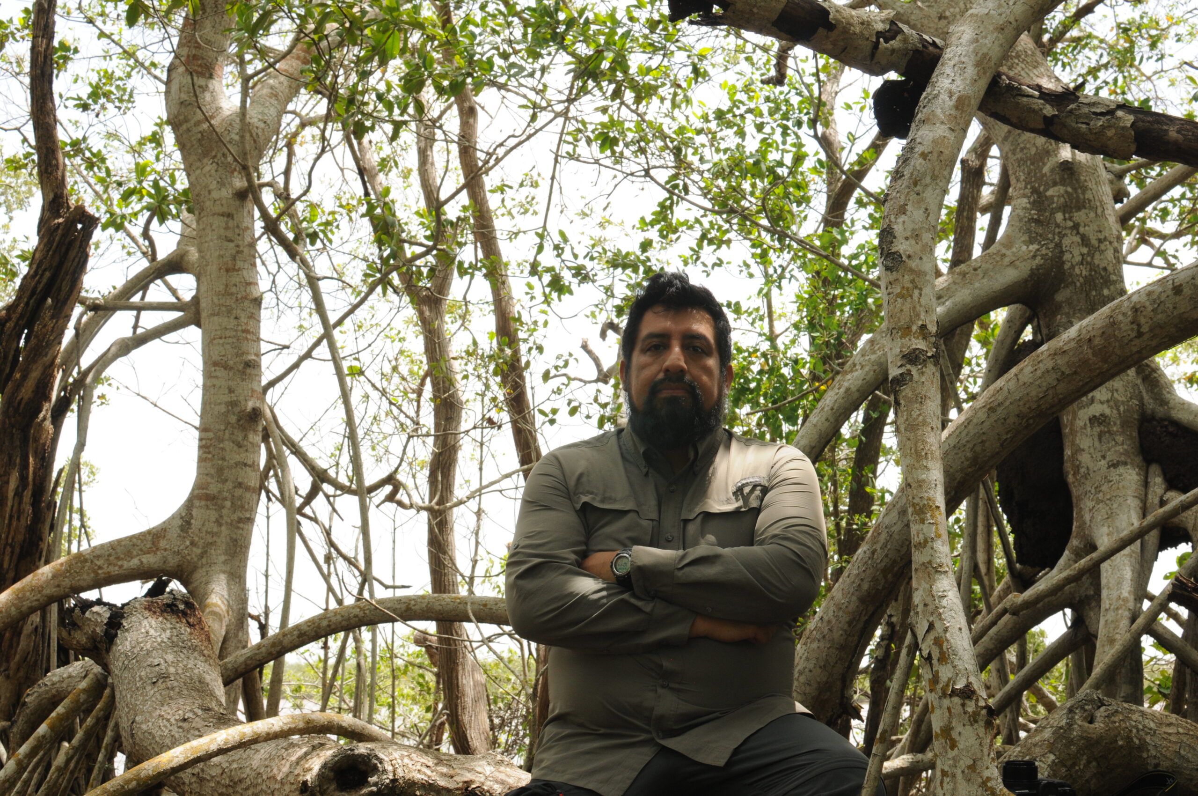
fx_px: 1745
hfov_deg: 37.9
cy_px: 398
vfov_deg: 25.7
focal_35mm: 52
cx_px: 599
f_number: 11
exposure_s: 1/125
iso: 400
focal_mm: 35
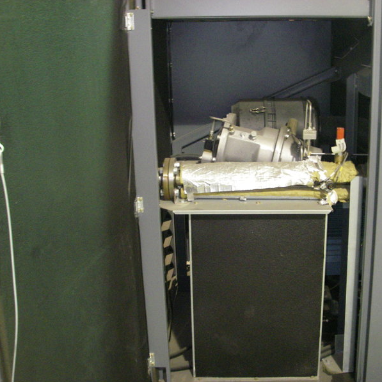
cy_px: 191
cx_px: 240
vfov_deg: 37.6
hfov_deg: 37.3
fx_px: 562
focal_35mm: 45
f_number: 3.3
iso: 400
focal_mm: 6.3
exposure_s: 1/5
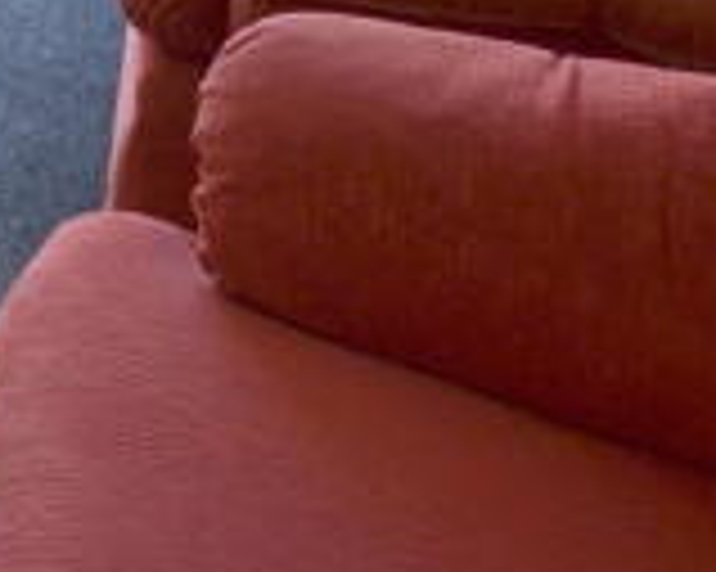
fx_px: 1354
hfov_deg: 21.2
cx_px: -534
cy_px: -358
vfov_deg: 19.7
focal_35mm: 64
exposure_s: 1/125
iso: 220
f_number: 5.6
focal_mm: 11
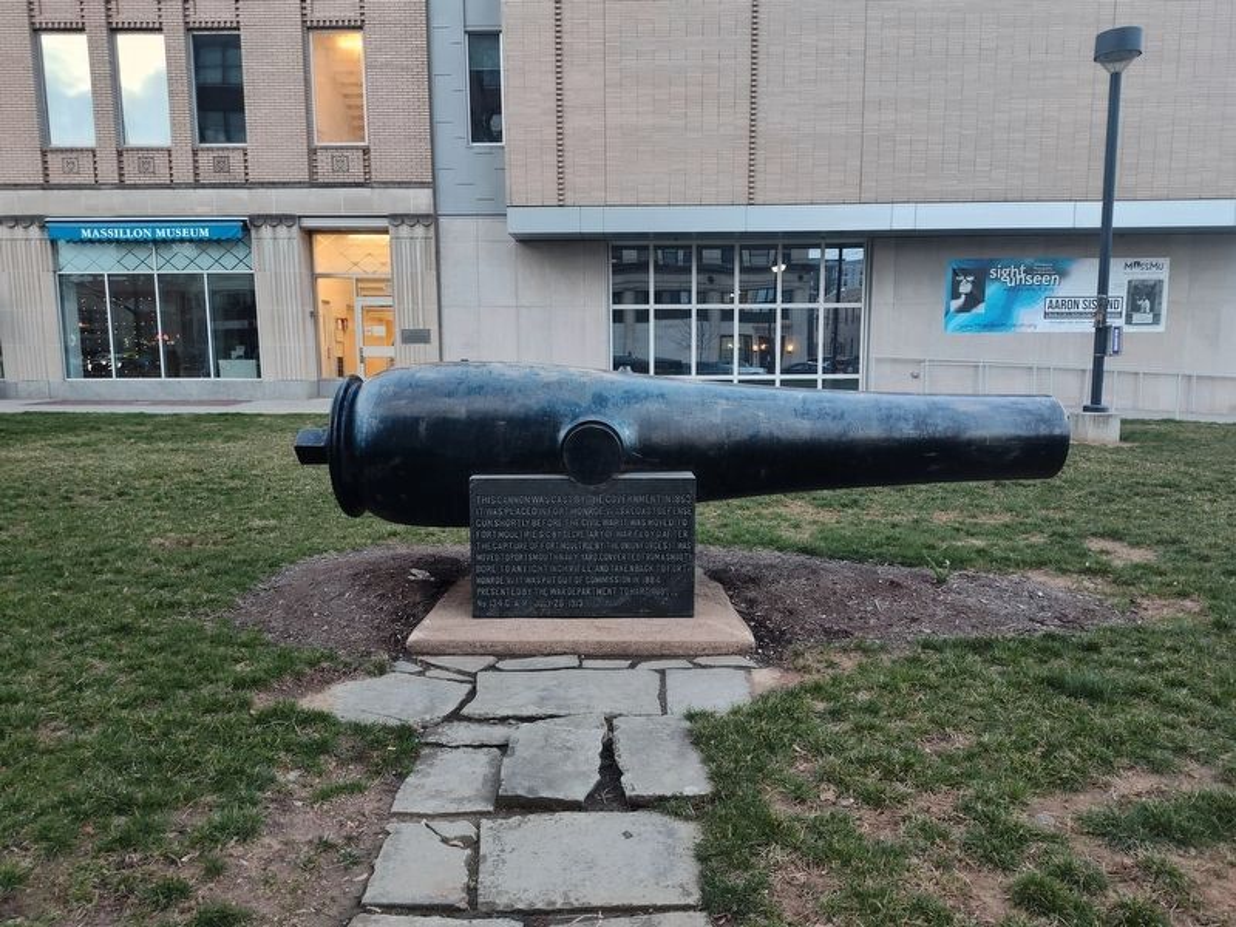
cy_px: 464
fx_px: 821
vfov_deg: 58.9
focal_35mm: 23
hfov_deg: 73.9
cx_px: 618
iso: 925
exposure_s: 1/60
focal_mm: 5.56
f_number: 1.8
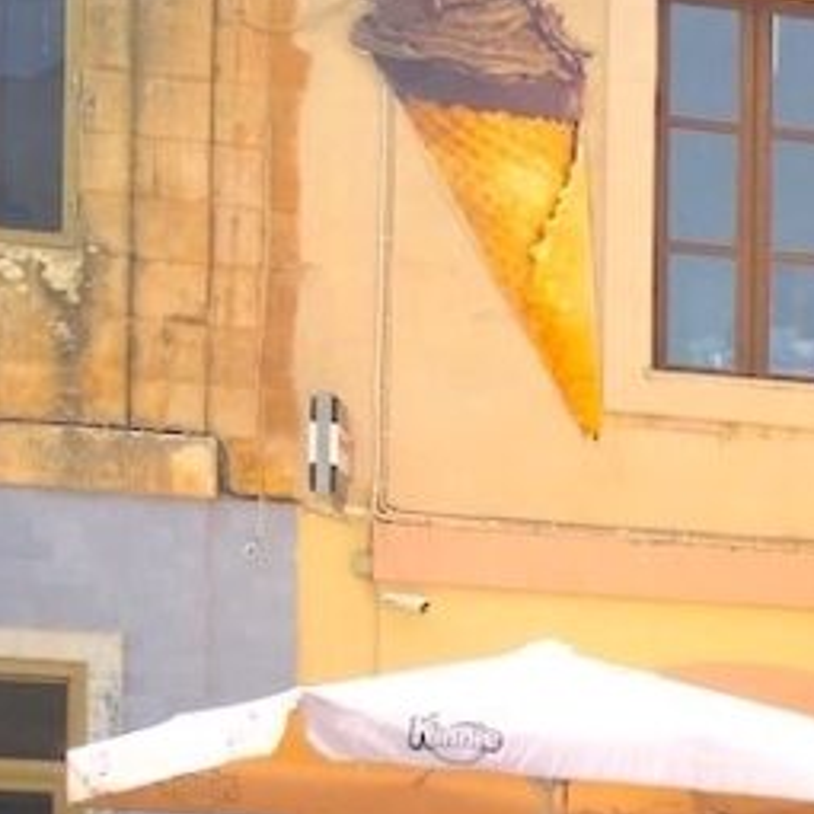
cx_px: 1497
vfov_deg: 16.0
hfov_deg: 14.7
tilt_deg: -1.0
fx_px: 2740
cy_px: 1053
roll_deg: -2.0
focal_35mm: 103
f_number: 2.2
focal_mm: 4.15
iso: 25
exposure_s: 1/1131
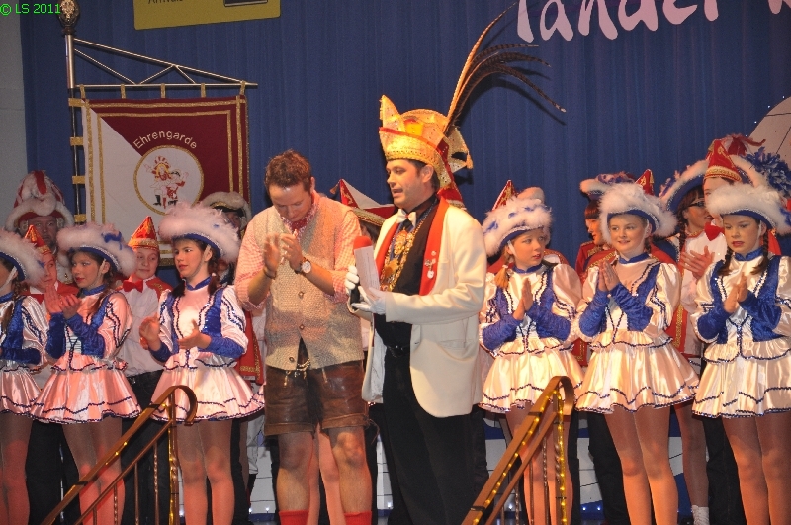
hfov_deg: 13.1
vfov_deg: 8.7
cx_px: 396
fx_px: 3456
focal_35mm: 158
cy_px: 262
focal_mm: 105
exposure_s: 1/60
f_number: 5.6
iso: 400
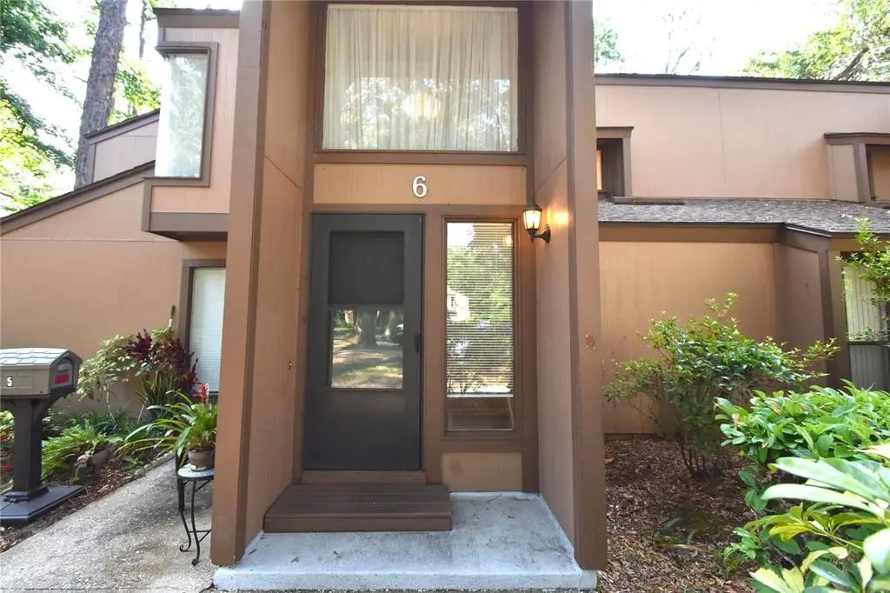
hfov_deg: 100.4
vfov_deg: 77.3
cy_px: 296
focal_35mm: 15
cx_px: 445
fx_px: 371
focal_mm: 10
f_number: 7.1
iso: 800
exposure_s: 1/200
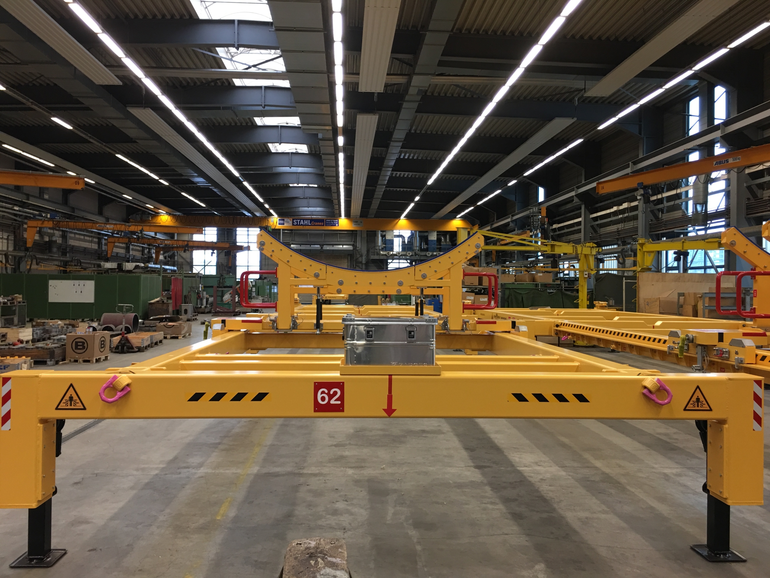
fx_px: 645
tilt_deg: +1.3
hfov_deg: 61.7
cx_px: 385
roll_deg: -0.8
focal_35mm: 29
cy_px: 289
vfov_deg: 48.2
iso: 40
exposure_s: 1/17
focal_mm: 4.15
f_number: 2.2
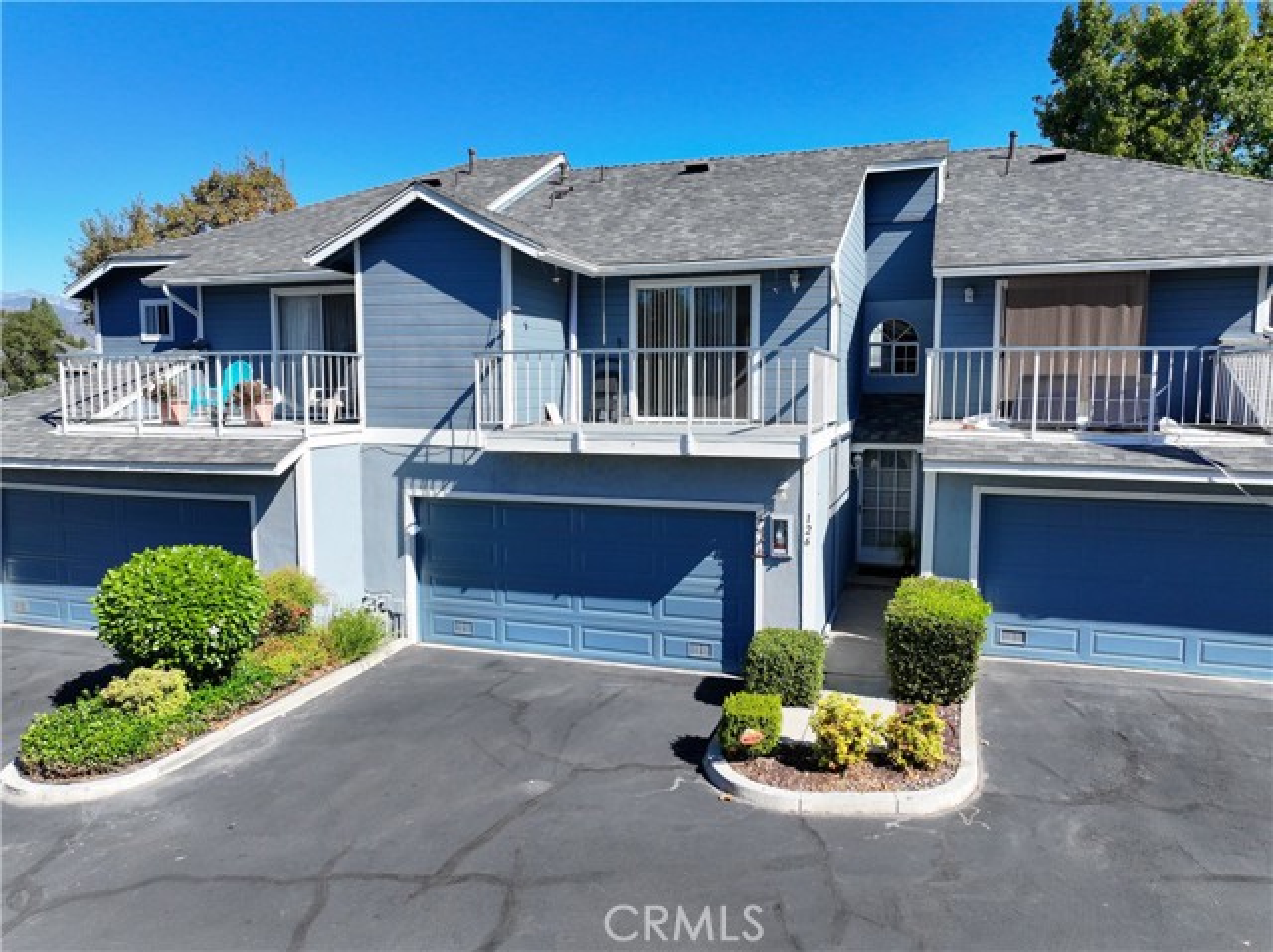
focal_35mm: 24
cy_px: 476
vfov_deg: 56.8
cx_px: 636
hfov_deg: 71.6
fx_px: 882
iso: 140
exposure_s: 1/1250
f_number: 2.8
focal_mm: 12.29
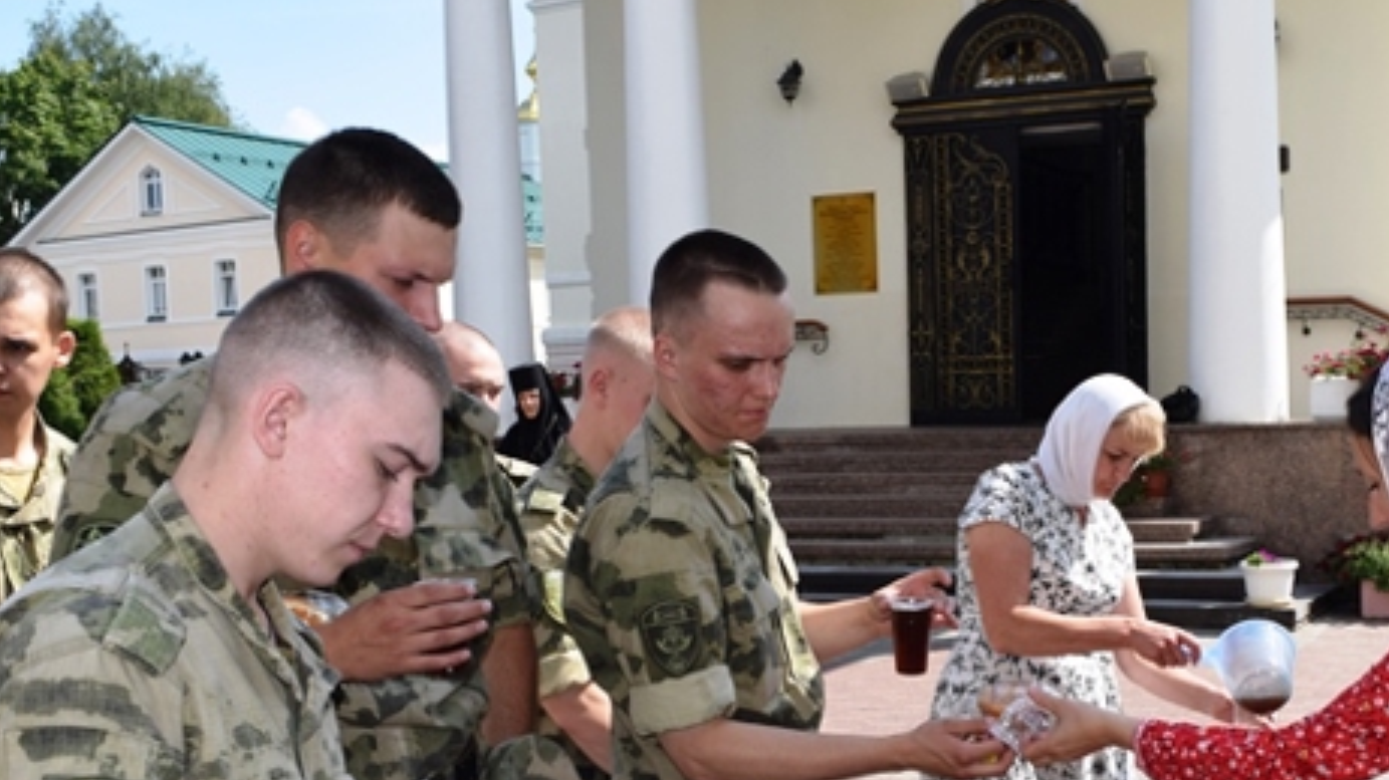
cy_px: 608
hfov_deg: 44.1
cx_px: 895
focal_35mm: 46
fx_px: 1694
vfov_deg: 25.6
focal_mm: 18
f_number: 8
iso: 100
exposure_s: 1/200
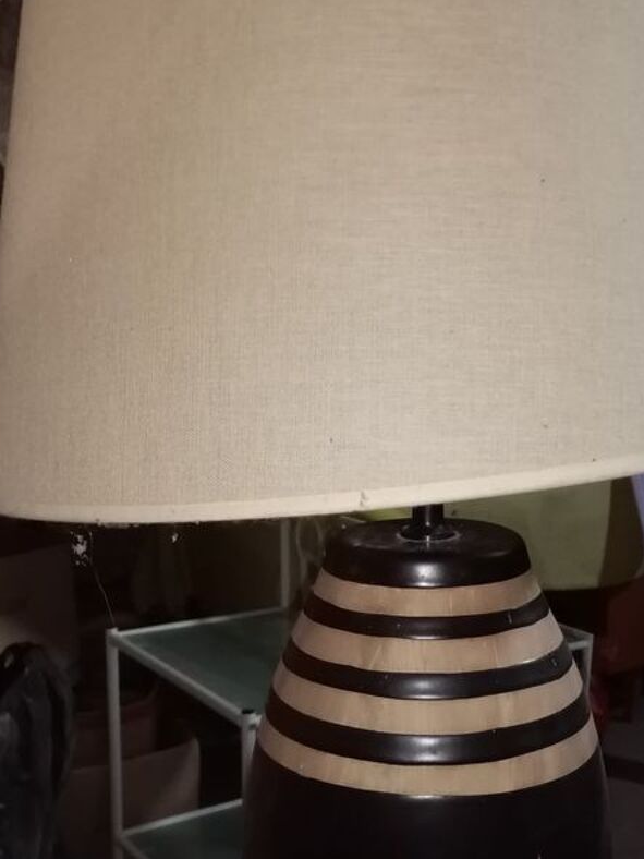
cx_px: 405
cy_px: 550
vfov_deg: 42.5
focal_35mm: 44
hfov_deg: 32.7
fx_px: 1091
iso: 456
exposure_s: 1/25
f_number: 1.8
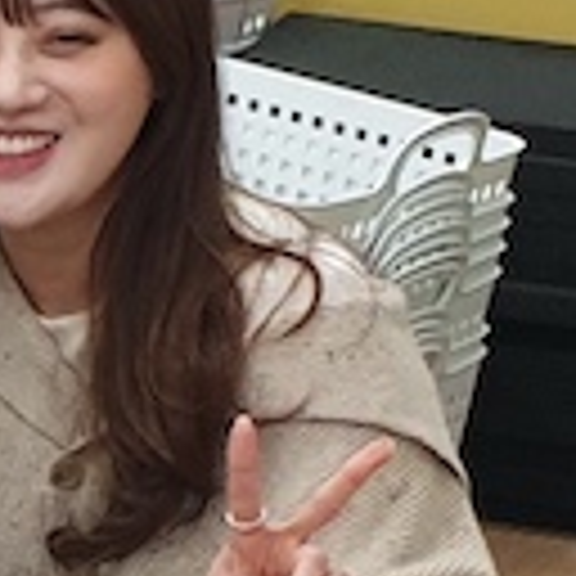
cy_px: 464
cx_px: -554
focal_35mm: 229
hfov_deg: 7.4
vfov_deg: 7.6
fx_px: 4311
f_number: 2.4
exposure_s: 1/60
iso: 250
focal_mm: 4.3
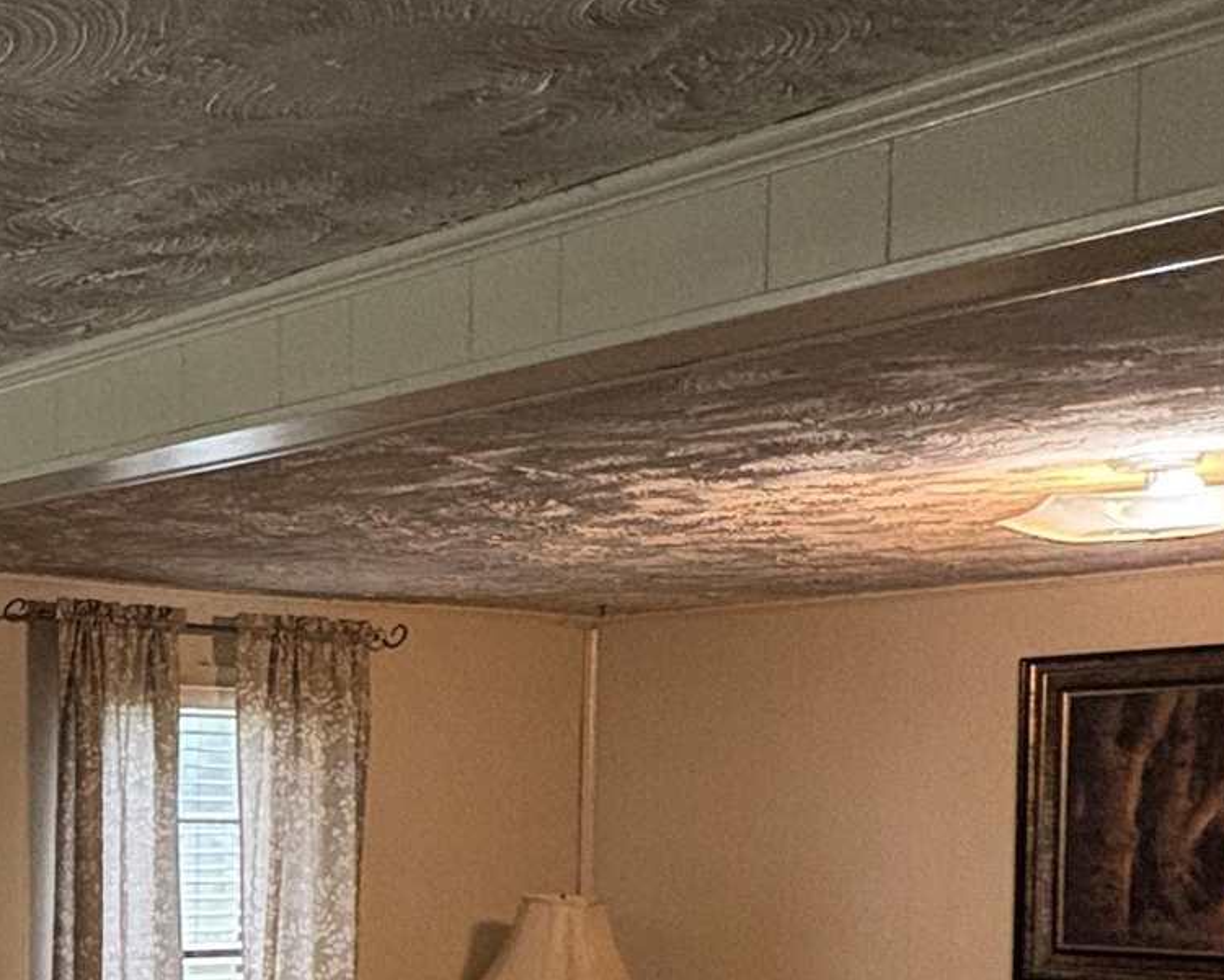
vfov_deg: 26.1
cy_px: 903
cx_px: -503
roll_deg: +1.1
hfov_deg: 26.5
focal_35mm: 56
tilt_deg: -1.4
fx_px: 2029
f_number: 2.2
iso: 400
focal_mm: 2.22
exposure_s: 1/120
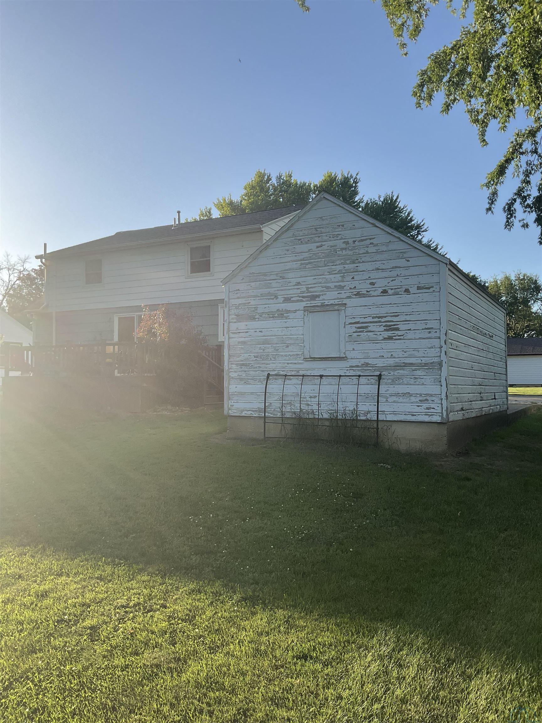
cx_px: 271
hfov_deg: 48.2
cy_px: 362
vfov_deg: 61.7
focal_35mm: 29
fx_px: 605
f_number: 1.8
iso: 16
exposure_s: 1/912
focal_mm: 3
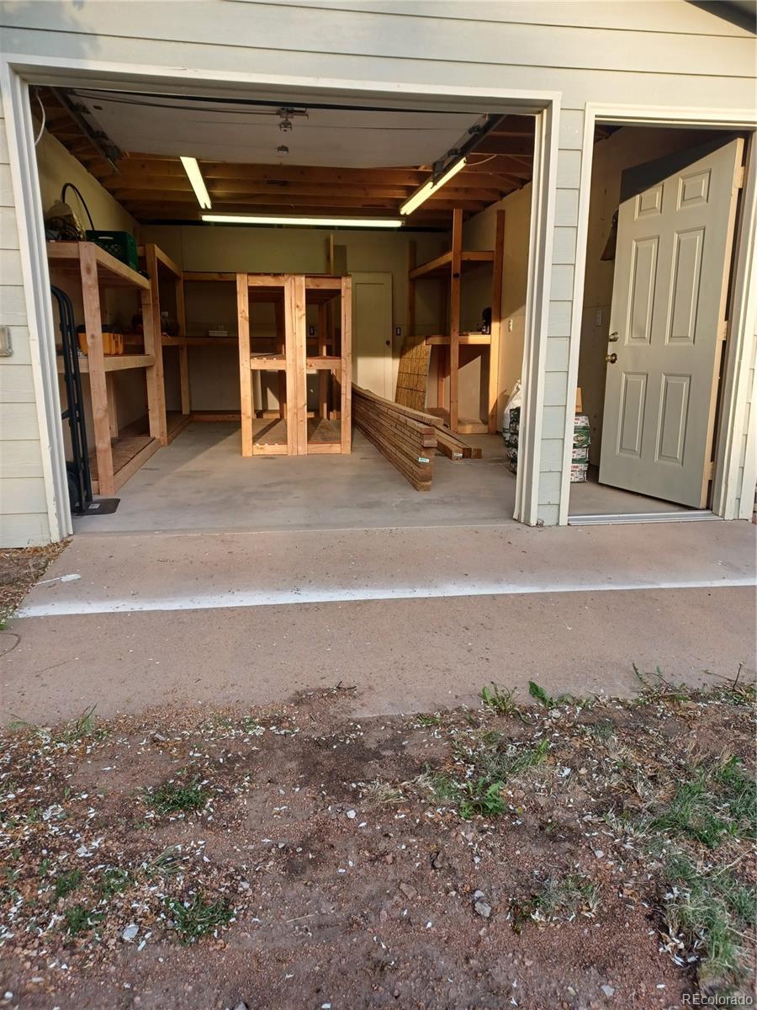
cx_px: 378
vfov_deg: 69.4
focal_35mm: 25
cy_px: 505
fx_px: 729
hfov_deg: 54.9
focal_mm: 4.6
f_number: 1.8
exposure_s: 1/120
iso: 50
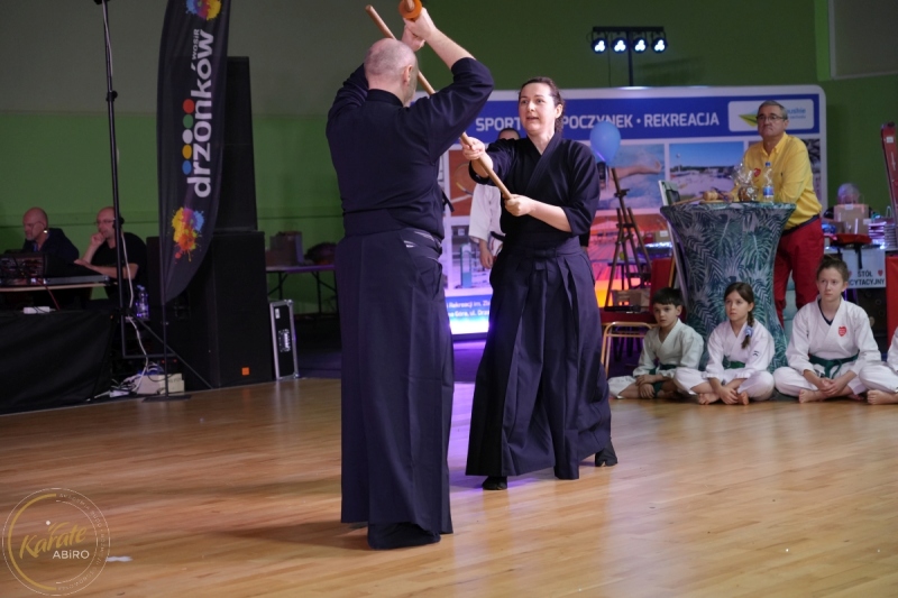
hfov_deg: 28.1
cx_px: 449
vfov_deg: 18.9
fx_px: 1796
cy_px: 299
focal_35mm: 72
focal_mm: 72
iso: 2500
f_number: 4
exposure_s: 1/160
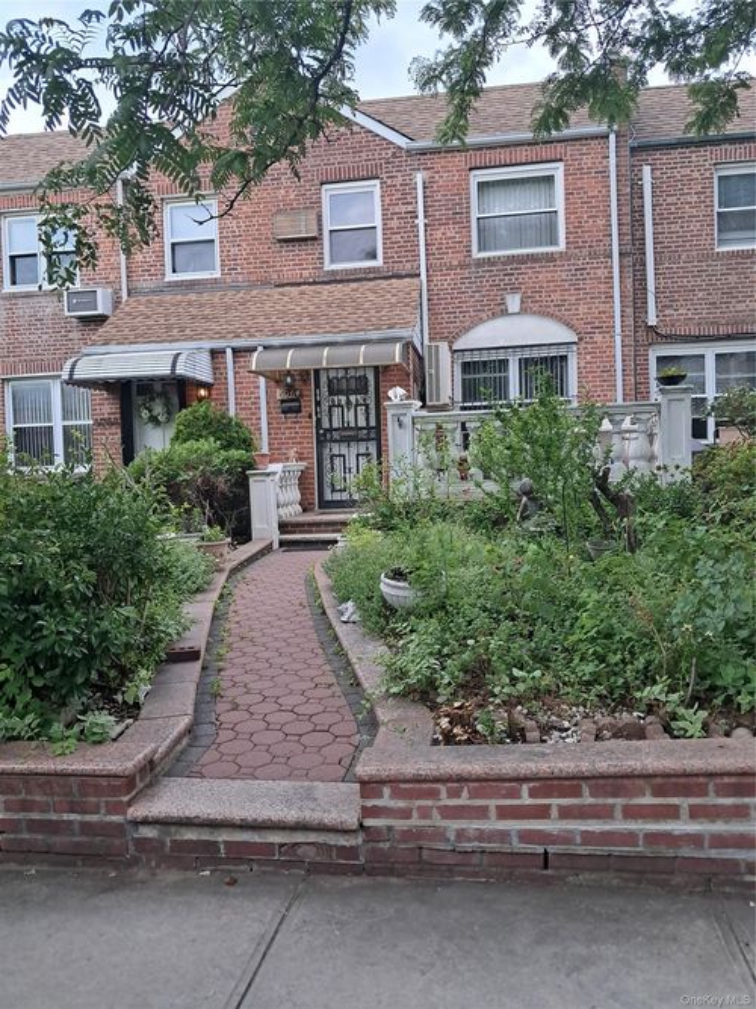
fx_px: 786
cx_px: 378
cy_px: 504
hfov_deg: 51.3
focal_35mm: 27
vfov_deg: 65.3
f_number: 1.8
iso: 200
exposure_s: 1/60
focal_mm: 4
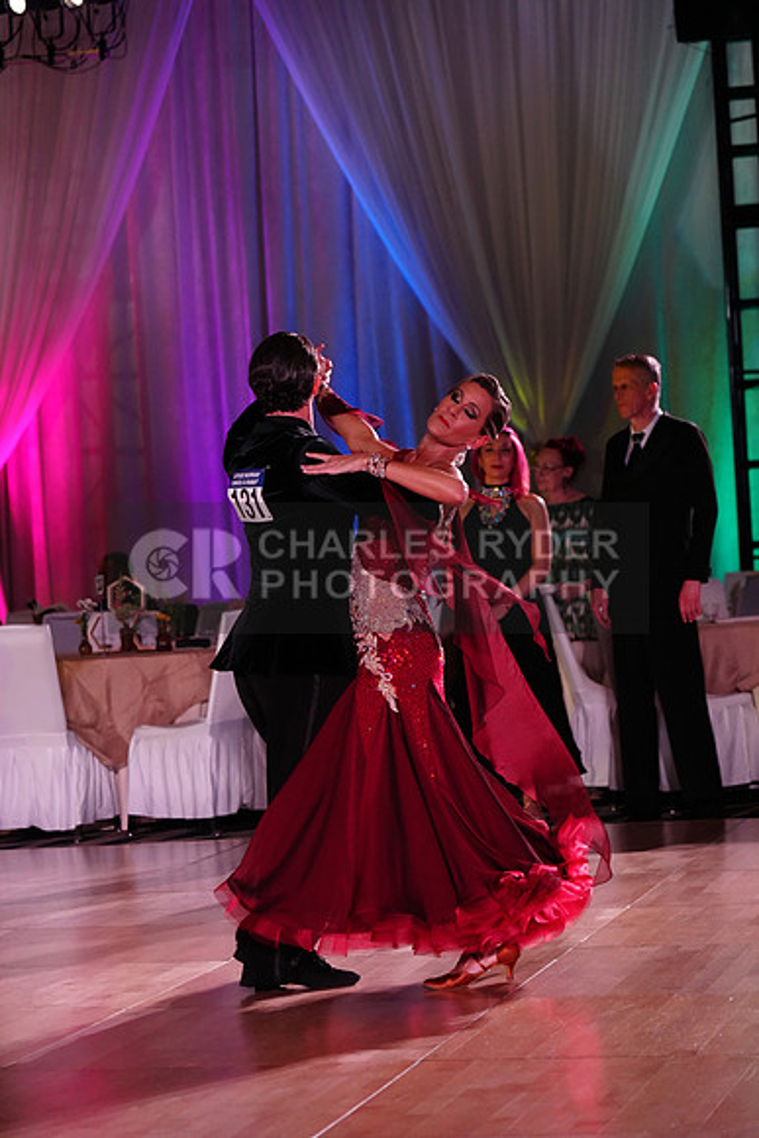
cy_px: 569
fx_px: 3318
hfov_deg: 13.0
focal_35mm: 105
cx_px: 380
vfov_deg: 19.5
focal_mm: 105
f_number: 4
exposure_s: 1/500
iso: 3200
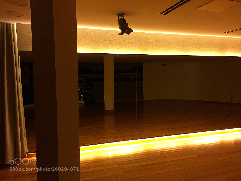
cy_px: 90
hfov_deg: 61.7
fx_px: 202
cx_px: 120
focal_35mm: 29
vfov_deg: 48.2
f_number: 2.2
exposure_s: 1/15
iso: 125
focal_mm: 4.15
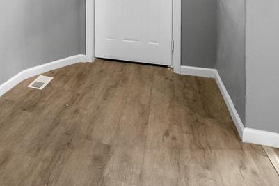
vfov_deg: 27.0
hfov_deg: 37.3
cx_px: -13
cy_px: -15
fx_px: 356
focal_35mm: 46
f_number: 8
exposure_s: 1/4
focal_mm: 9
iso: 400
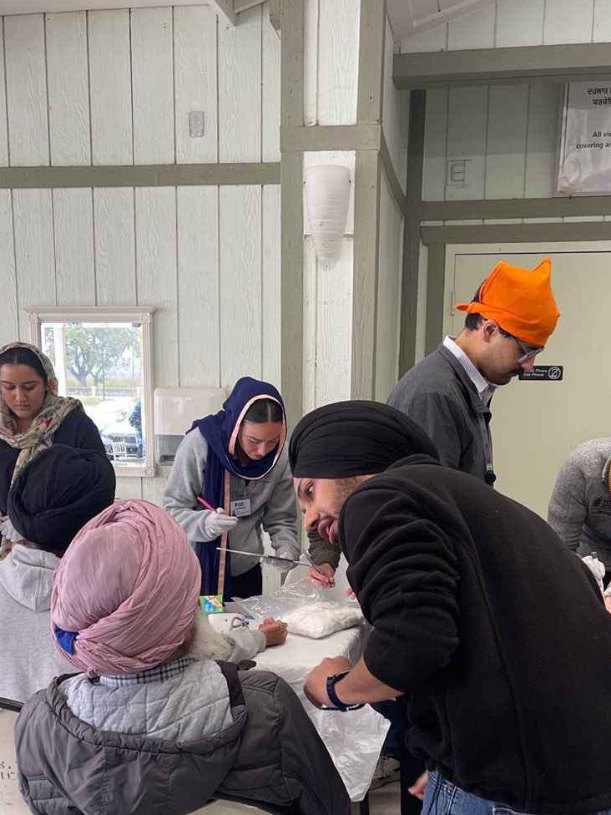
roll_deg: -0.8
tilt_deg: -11.9
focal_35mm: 41
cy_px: 612
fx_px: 965
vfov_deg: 44.2
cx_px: 308
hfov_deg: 35.1
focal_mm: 5.1
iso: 125
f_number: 1.6
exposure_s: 1/120
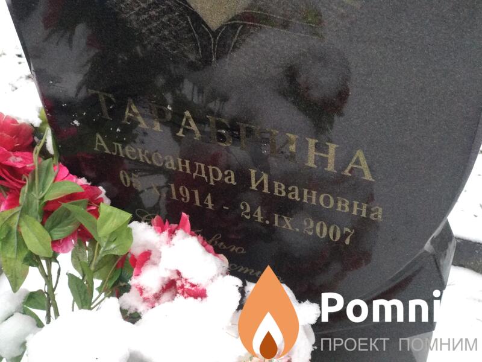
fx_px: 724
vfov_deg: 28.0
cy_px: 181
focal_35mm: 52
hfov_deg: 36.8
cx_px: 241
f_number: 2.6
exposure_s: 1/30
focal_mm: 5.99
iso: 1000
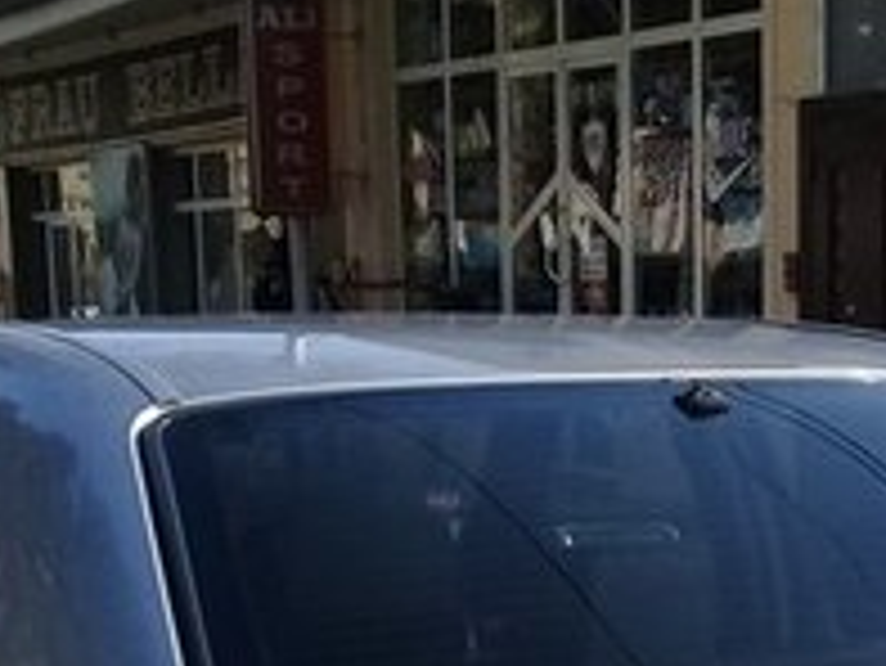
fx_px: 2664
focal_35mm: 104
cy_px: 934
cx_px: 724
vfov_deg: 13.6
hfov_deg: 18.7
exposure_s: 1/935
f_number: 2.2
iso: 50
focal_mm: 3.3
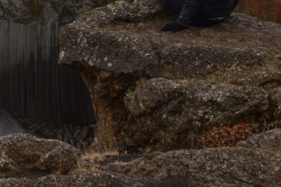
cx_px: -85
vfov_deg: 10.0
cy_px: -14
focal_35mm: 136
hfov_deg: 14.5
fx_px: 1059
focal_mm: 27
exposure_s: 1/50
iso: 400
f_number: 8
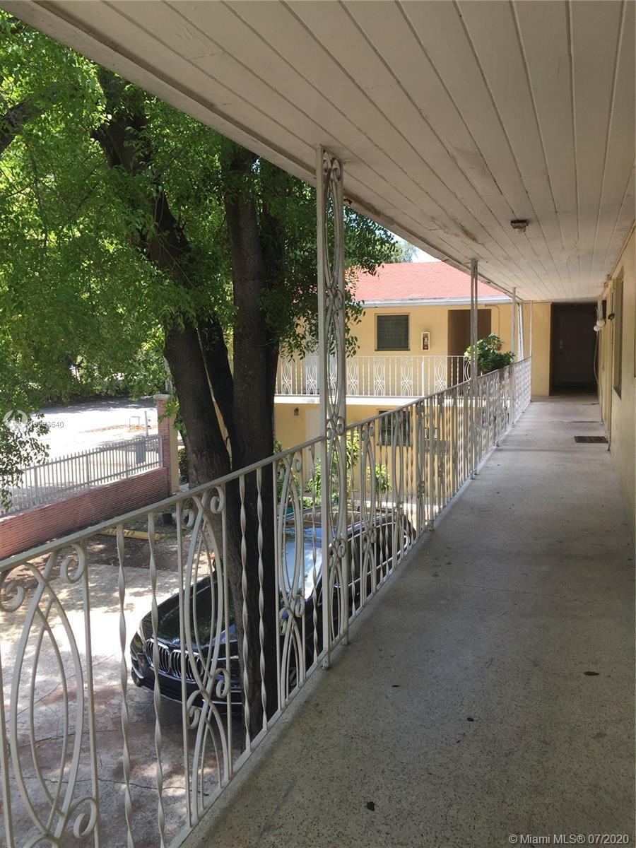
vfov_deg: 61.7
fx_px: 710
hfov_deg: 48.2
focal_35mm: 29
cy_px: 424
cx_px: 318
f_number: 2.2
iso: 32
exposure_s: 1/465
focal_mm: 4.15
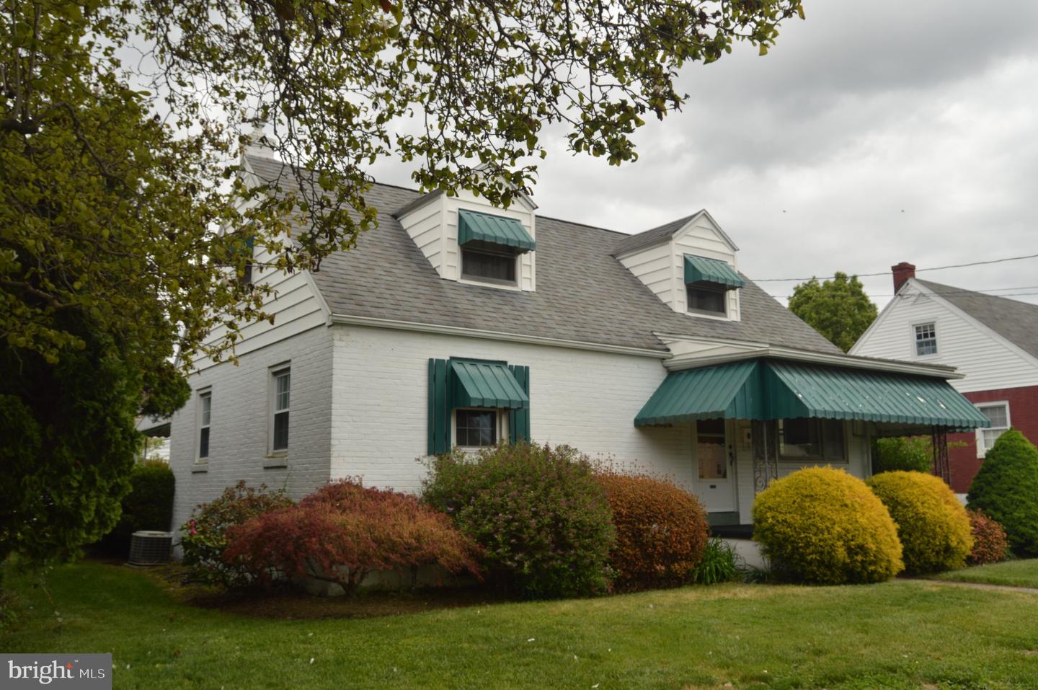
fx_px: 864
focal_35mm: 30
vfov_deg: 43.5
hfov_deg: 62.0
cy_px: 345
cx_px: 519
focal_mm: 20
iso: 100
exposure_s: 1/200
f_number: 9
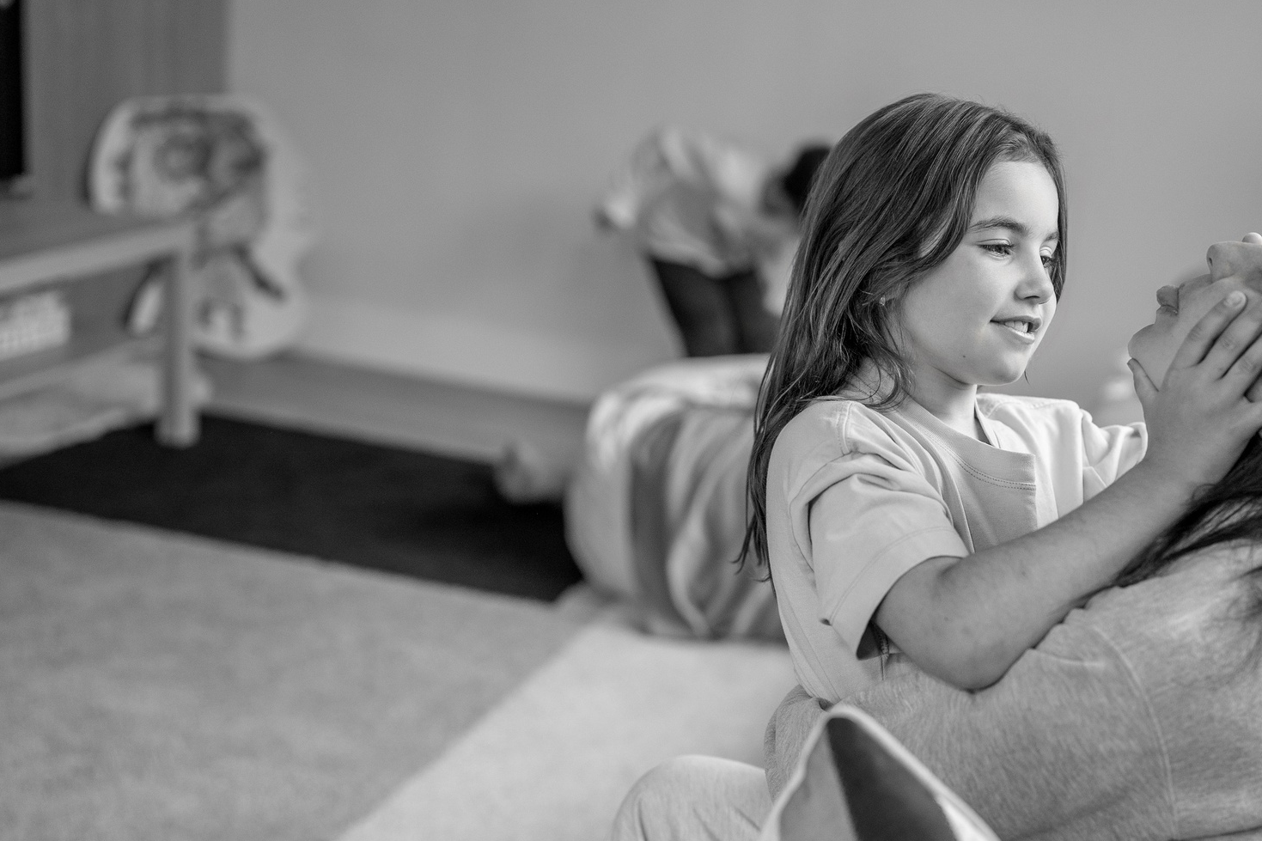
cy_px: 600
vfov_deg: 22.1
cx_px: 820
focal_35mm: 61
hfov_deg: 32.7
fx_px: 2138
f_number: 1.6
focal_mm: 35
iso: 800
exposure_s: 1/160
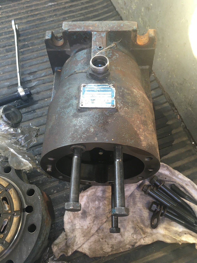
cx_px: 98
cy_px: 132
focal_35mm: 29
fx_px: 220
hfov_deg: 48.2
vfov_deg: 61.7
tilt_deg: -63.0
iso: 80
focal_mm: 4.15
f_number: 2.2
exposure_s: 1/33
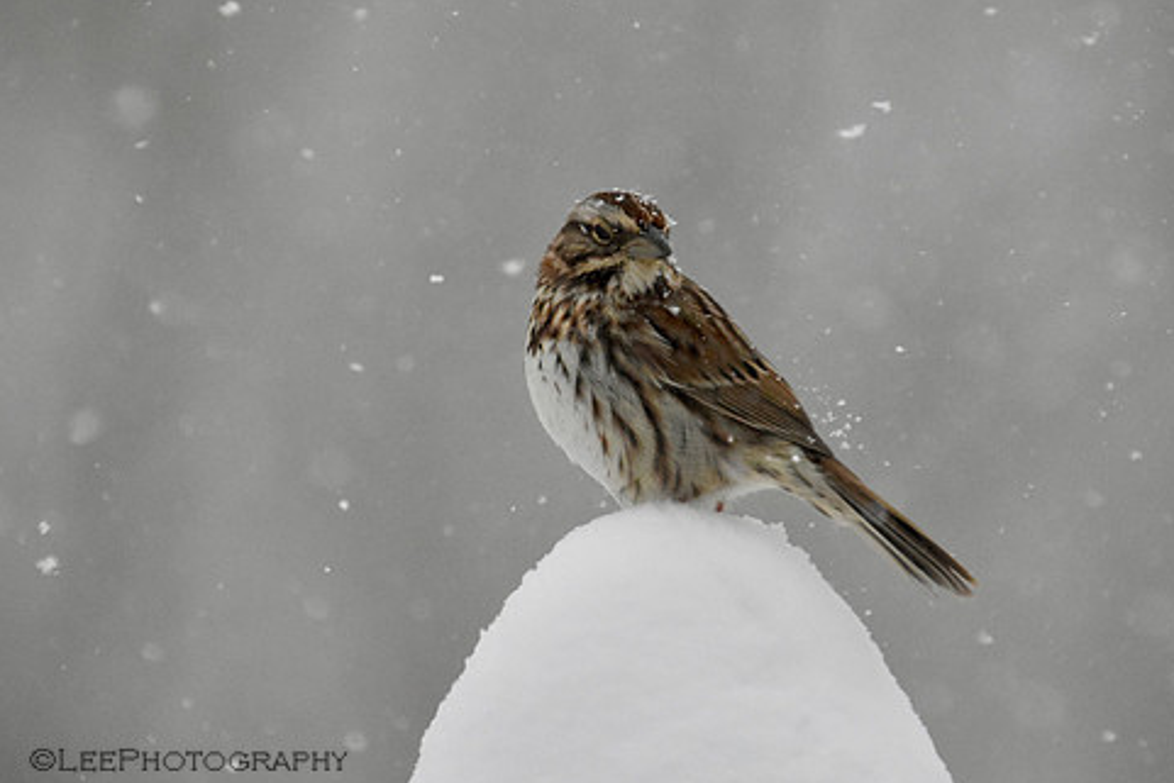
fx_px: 23584
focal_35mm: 723
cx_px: 644
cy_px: 328
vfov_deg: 1.9
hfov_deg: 2.9
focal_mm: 400
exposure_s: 1/4000
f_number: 6.3
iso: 5000
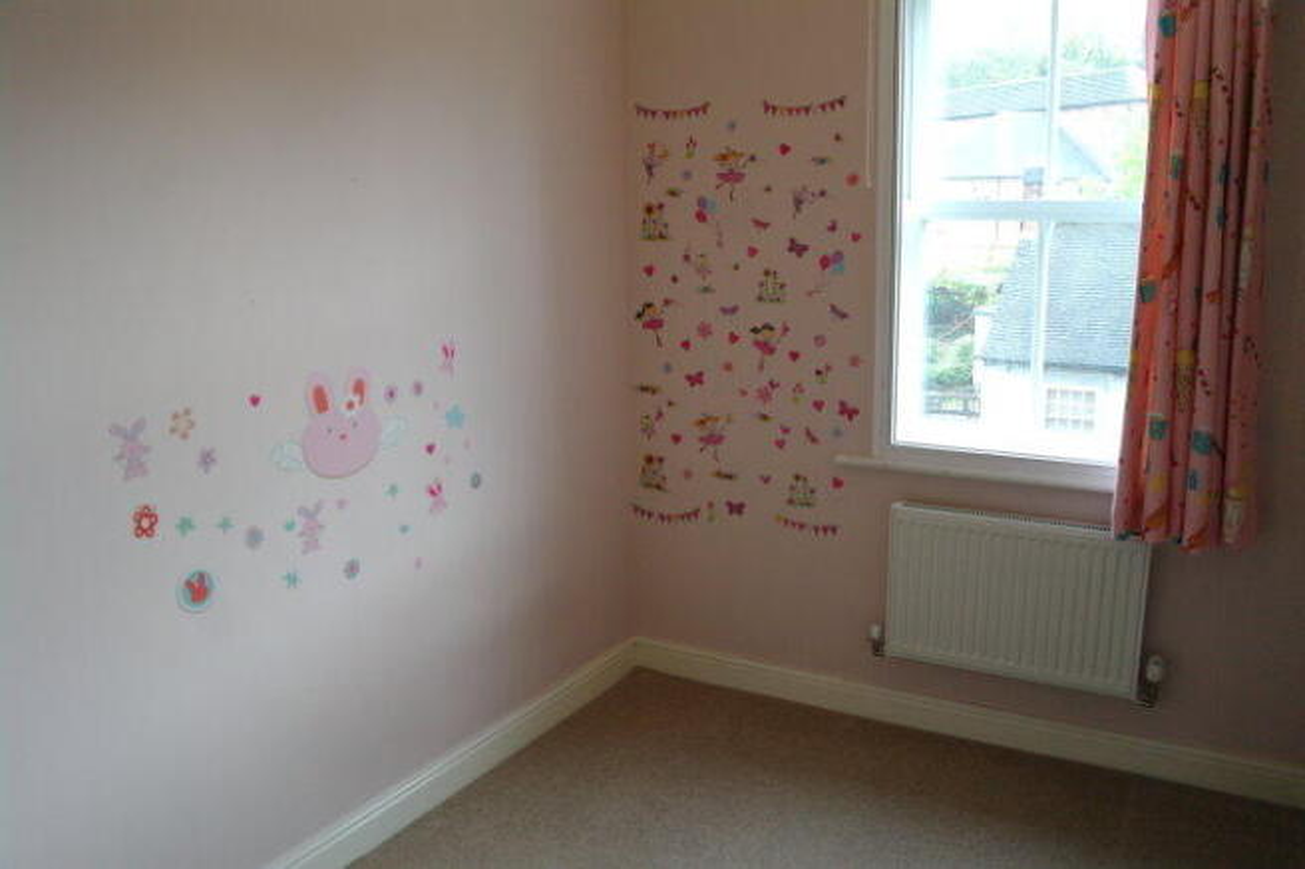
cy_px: 434
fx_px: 978
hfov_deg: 67.4
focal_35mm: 27
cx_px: 652
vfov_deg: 47.9
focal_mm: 18
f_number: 3.5
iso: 400
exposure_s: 1/40
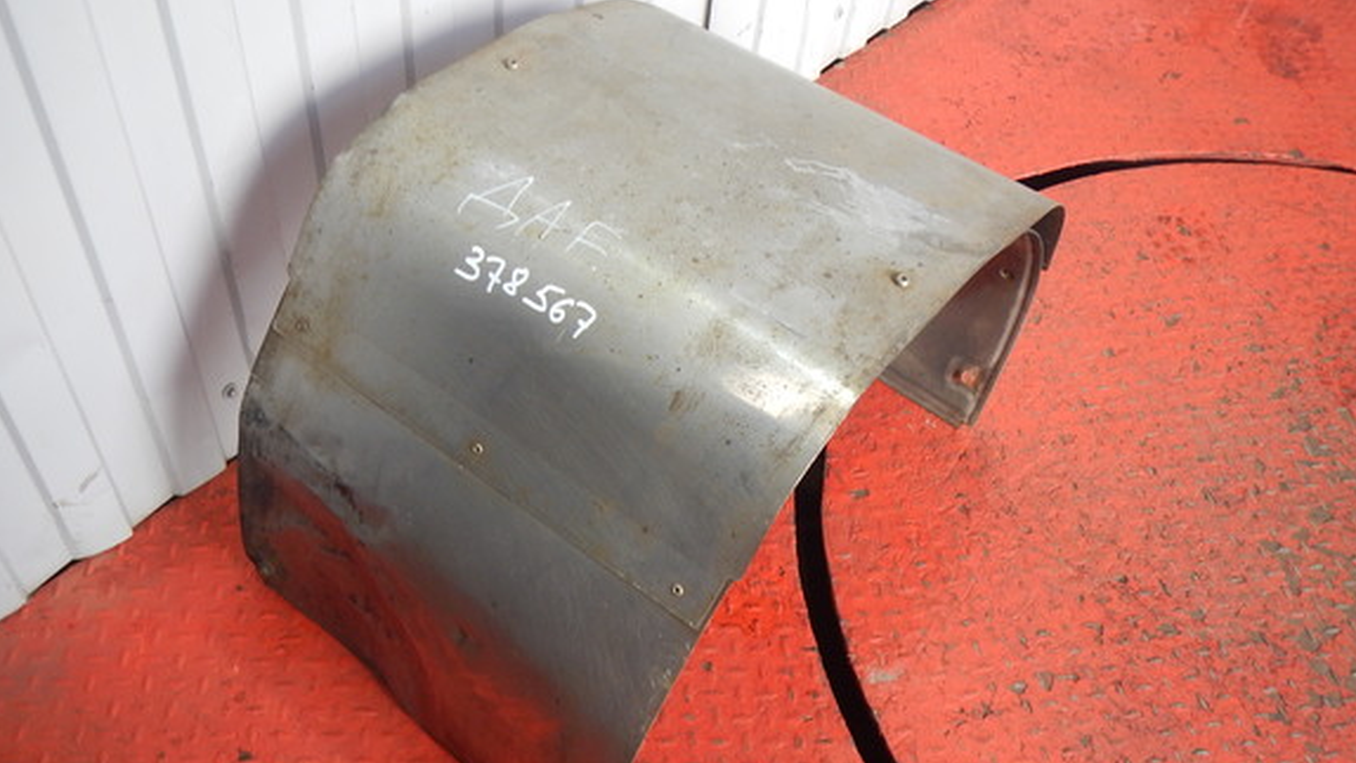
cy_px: 487
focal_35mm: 34
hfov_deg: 57.9
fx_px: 1223
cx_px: 624
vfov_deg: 34.4
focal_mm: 5
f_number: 3.9
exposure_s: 1/30
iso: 180
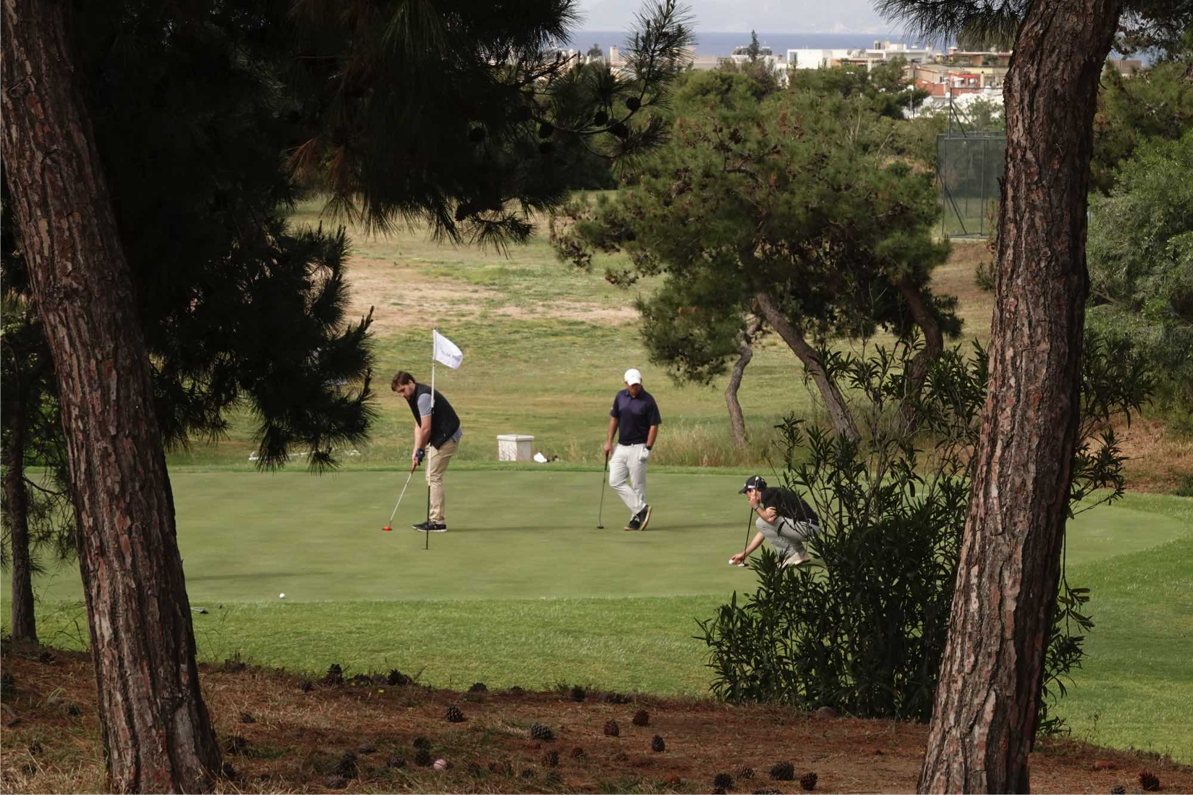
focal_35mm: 127
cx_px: 596
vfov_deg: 10.8
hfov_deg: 16.1
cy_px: 398
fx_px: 4208
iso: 500
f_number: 8
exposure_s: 1/640
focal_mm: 46.41
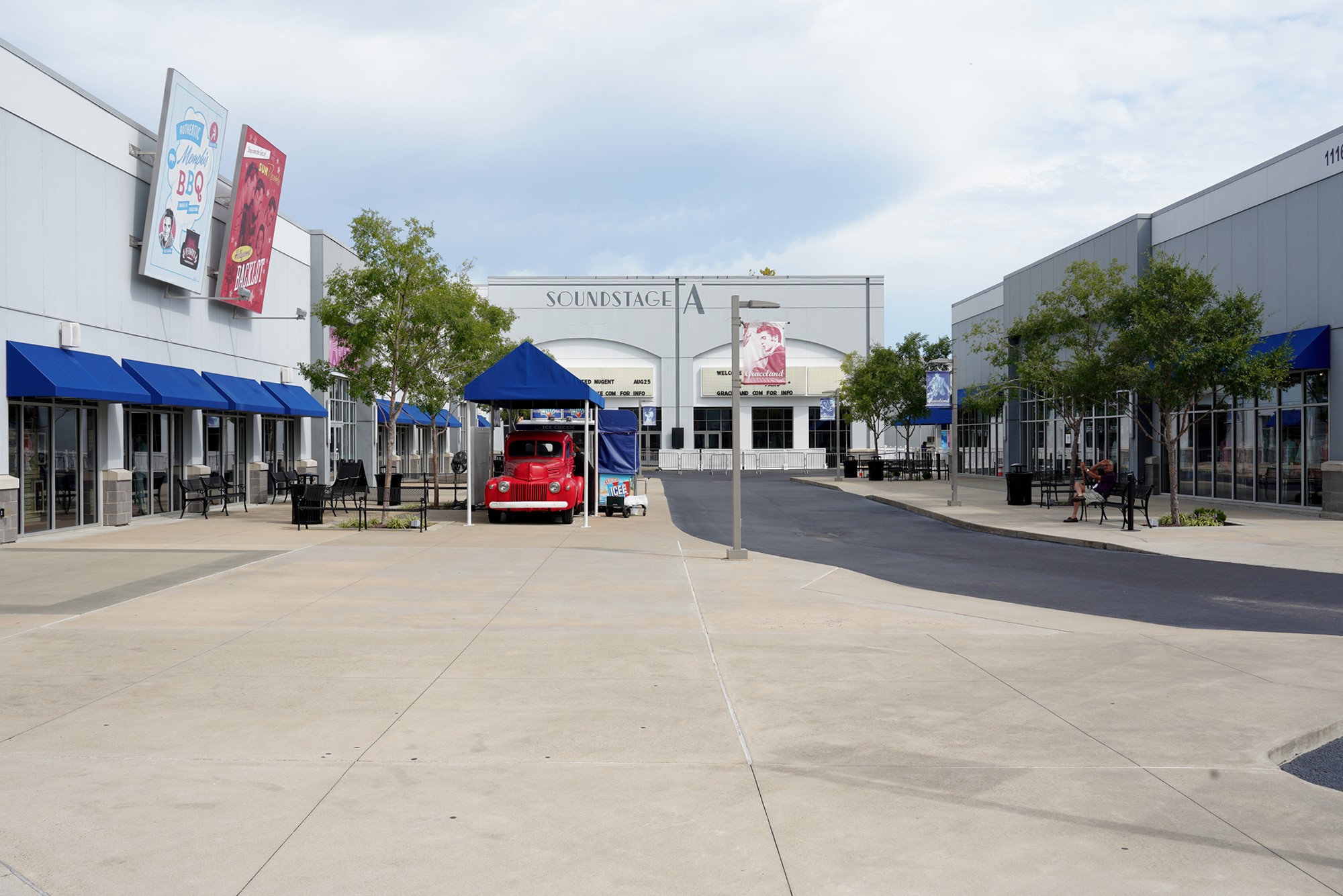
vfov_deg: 41.1
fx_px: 1194
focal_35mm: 32
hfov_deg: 58.7
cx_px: 672
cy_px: 448
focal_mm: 32
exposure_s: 1/100
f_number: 13
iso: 100
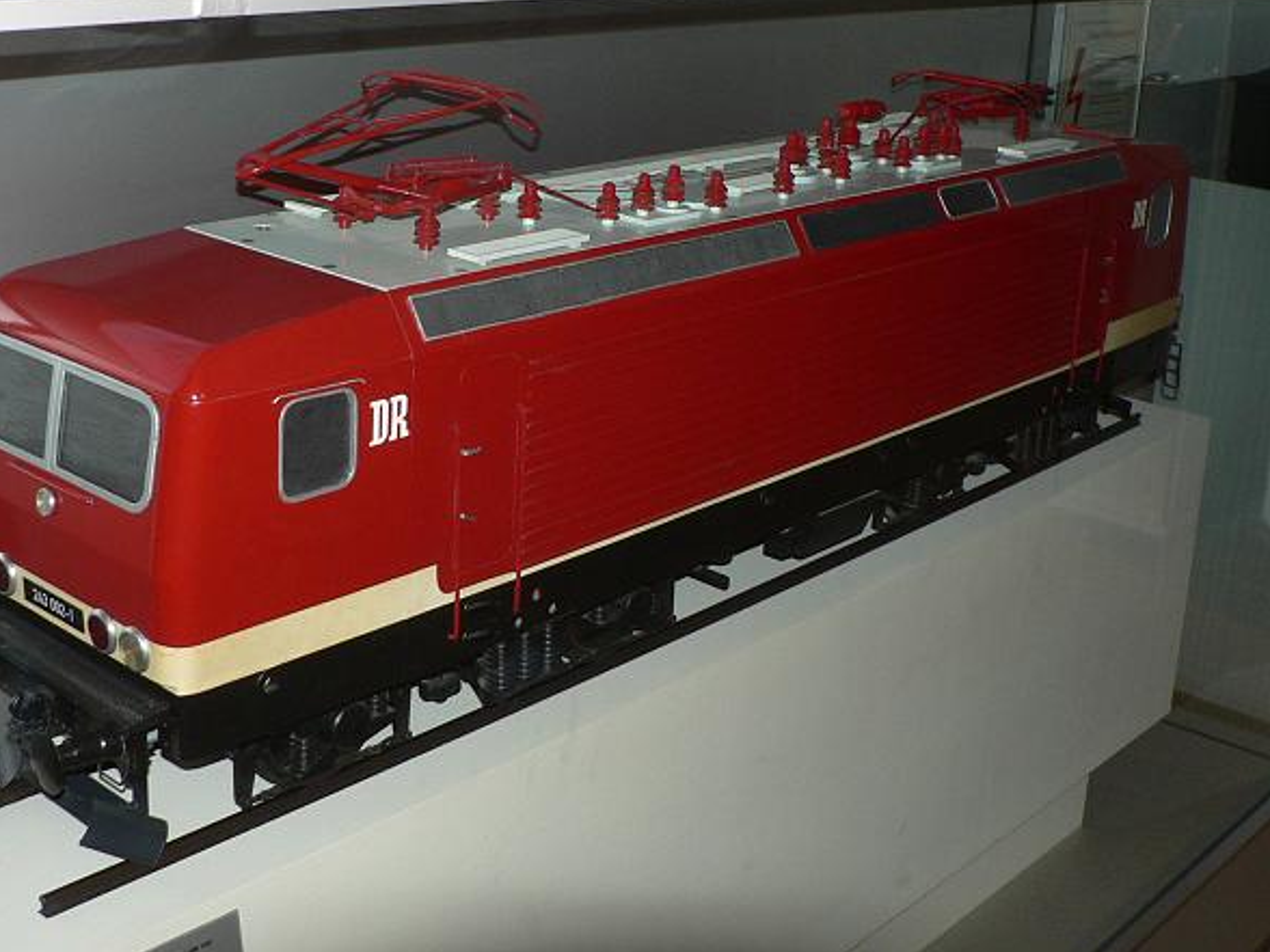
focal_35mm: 49
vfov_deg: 29.4
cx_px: 616
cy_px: 309
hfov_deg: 38.9
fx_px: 1798
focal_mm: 6
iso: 150
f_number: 2.8
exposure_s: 1/60
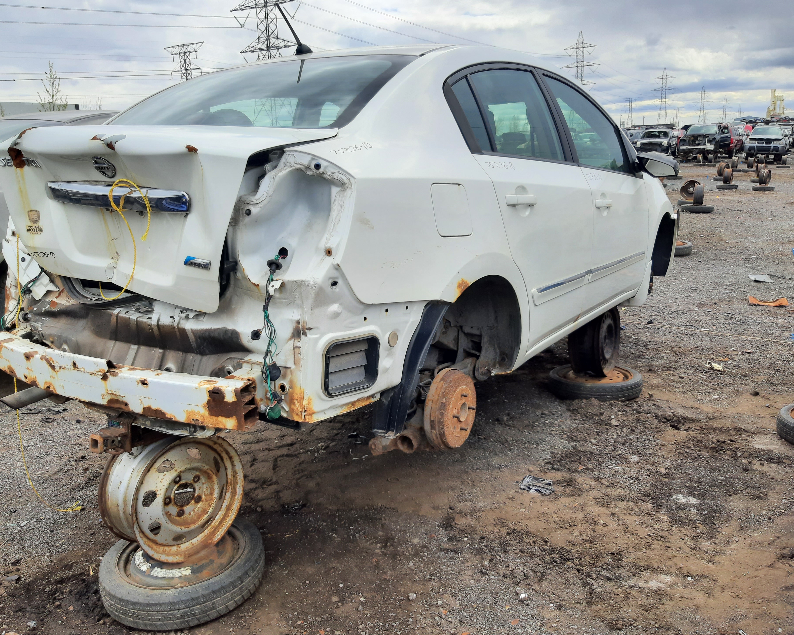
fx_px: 658
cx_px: 373
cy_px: 311
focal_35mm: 28
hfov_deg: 62.2
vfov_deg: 51.5
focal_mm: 3.92
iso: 40
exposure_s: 1/1124
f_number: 1.7
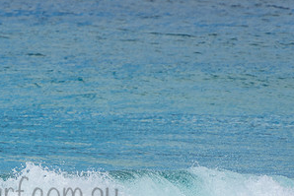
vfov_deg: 1.2
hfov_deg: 1.8
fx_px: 9543
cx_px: 14
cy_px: 184
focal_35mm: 1168
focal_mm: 400
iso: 200
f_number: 5.6
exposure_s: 1/1250
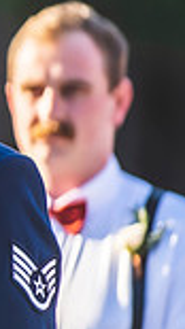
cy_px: 207
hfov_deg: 1.5
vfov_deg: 2.8
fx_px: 6857
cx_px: -396
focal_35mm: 785
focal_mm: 200
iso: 200
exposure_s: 1/1000
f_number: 2.8
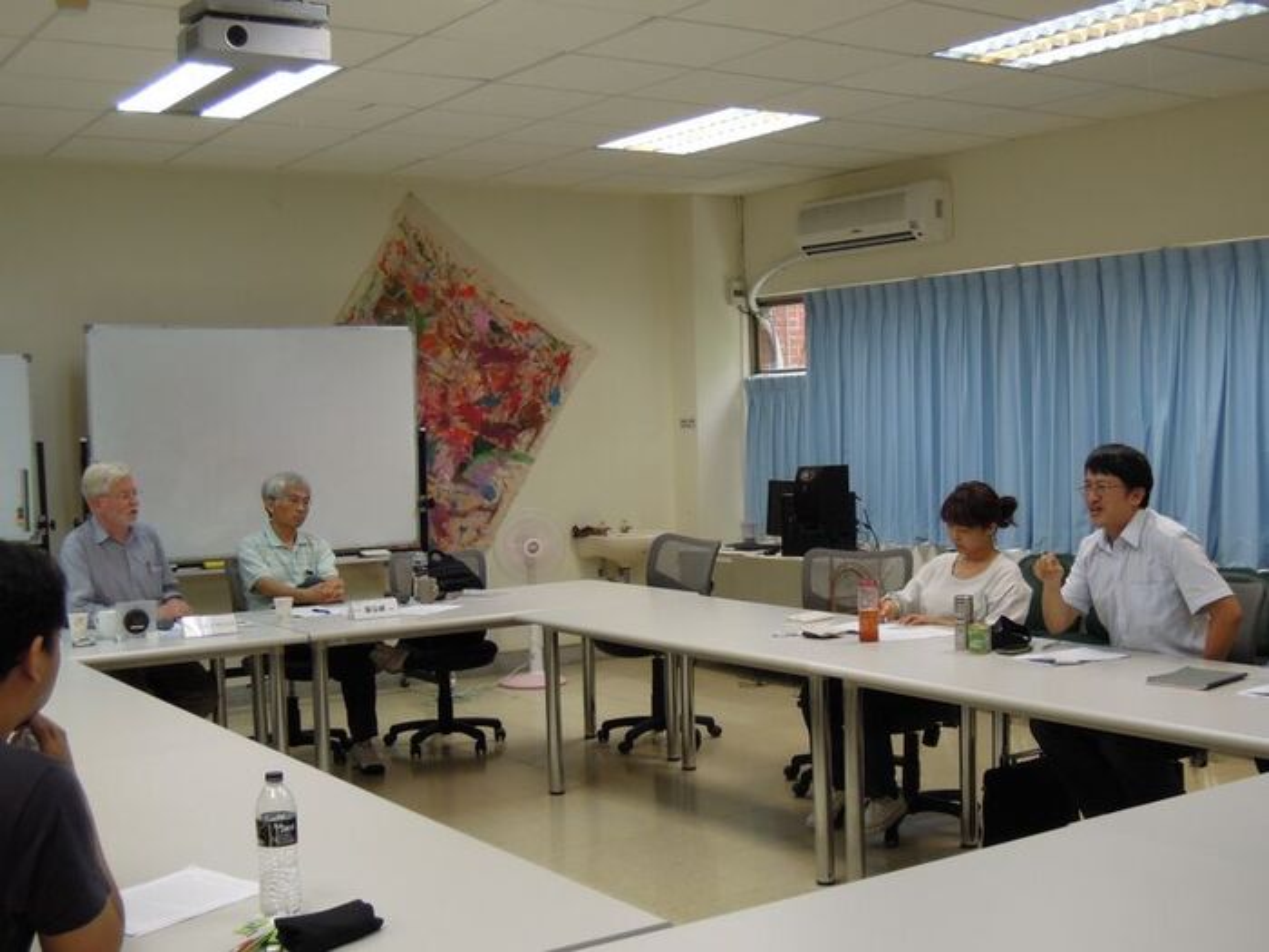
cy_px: 476
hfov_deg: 42.1
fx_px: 1650
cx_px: 634
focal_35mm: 45
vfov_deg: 32.2
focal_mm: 8.1
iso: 220
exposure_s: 1/50
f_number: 3.5
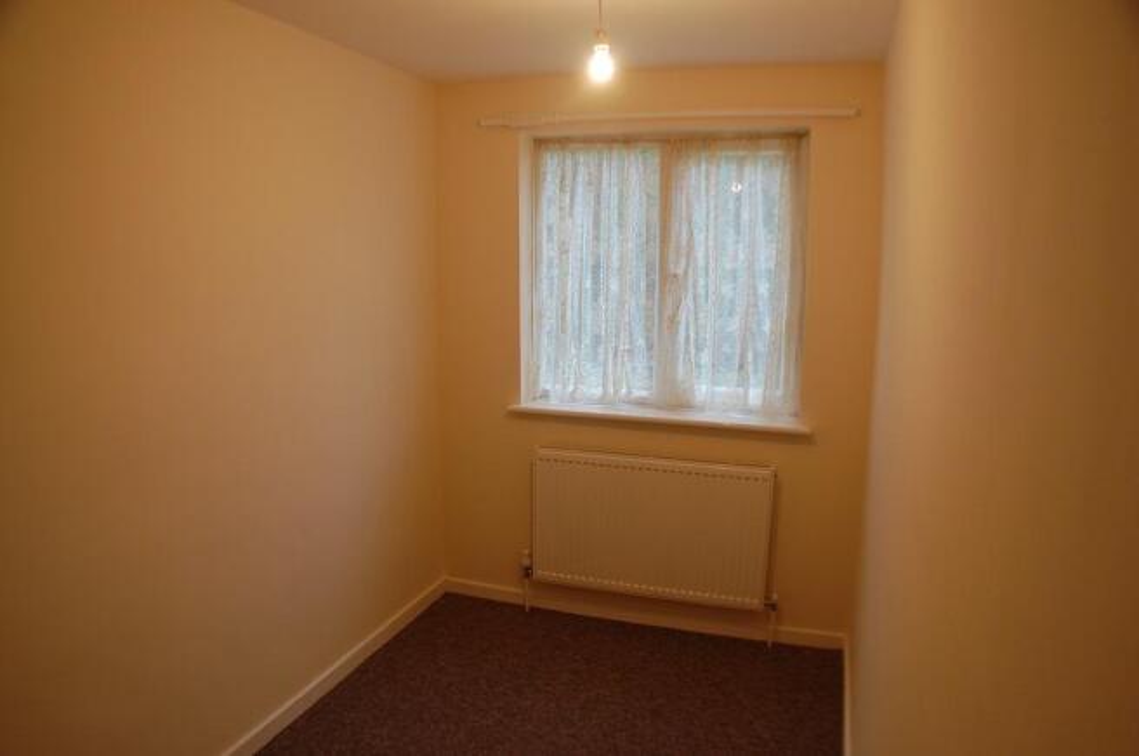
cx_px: 570
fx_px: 948
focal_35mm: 30
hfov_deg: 62.0
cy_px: 378
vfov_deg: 43.5
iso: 400
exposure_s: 1/60
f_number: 4
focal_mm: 20
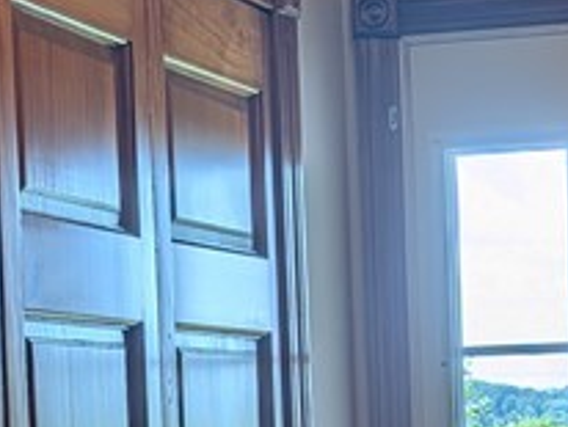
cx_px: 525
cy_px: 518
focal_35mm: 119
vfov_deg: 12.2
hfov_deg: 16.3
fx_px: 1955
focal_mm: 6.9
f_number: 1.68
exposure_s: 1/376
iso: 19
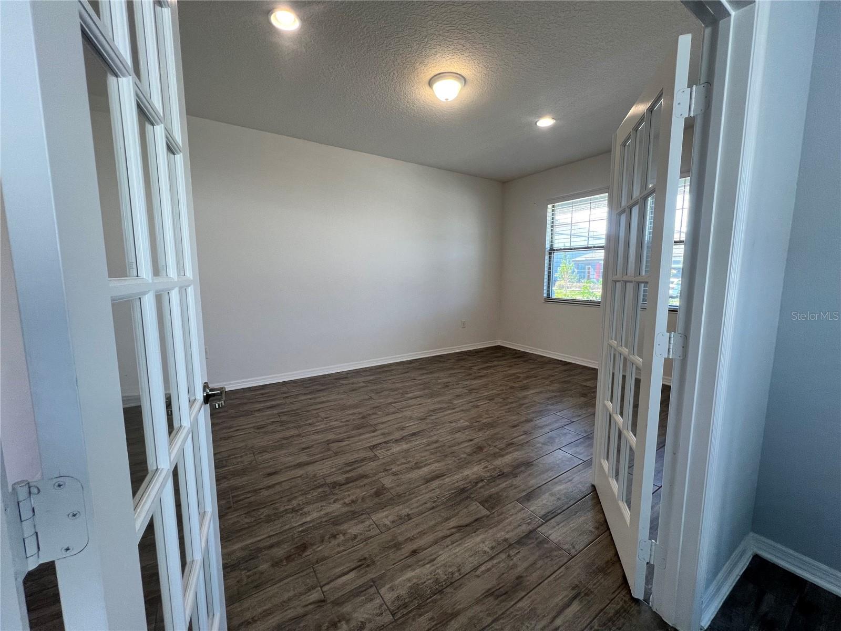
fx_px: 316
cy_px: 316
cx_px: 420
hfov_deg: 106.2
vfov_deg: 89.9
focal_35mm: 13
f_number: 1.8
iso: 100
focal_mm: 1.57
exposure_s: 1/120
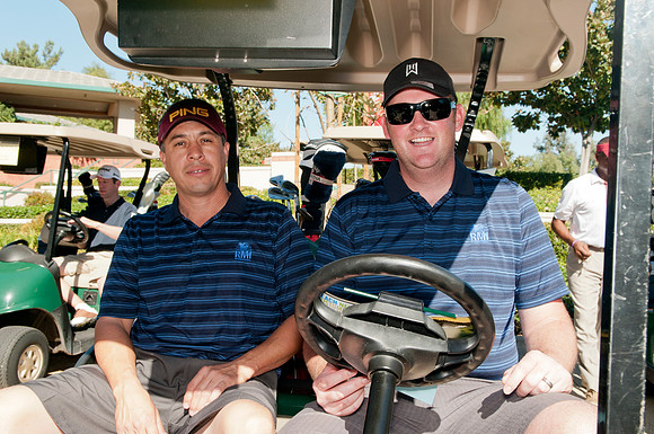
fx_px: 626
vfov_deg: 38.3
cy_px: 217
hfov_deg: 55.2
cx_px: 327
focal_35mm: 34
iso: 400
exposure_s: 1/160
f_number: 8
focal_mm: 23
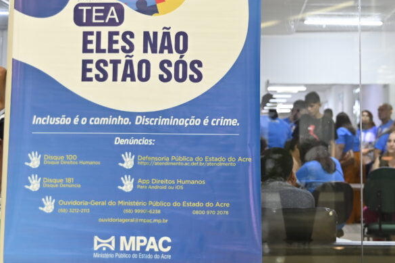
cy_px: 72
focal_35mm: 70
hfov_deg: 28.7
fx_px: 767
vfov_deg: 19.3
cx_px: 255
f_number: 2.8
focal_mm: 40
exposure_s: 1/160
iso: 1250
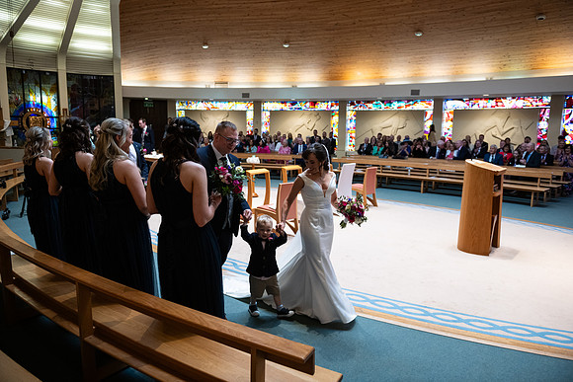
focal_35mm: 24
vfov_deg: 53.2
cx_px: 286
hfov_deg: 73.7
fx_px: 382
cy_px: 191
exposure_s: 1/160
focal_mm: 24
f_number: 3.5
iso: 1000
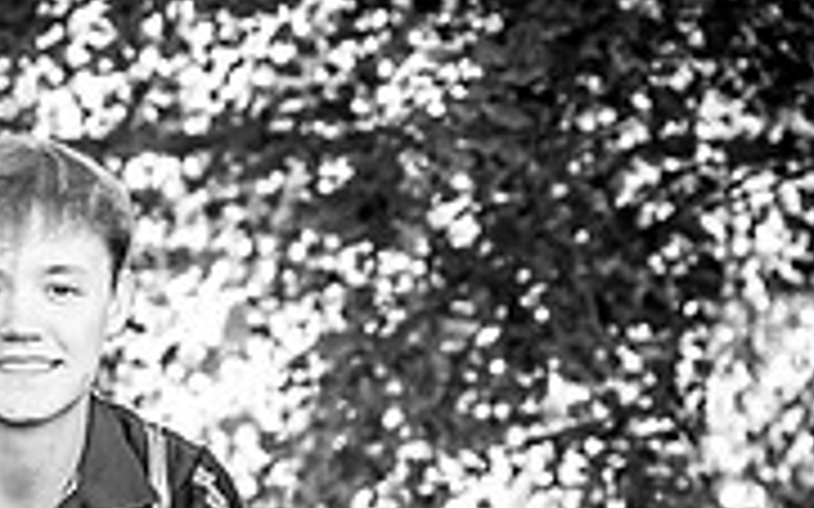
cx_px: -247
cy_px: 758
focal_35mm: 261
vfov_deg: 5.0
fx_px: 5788
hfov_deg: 7.9
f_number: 5.6
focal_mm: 80
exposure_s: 1/320
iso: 800
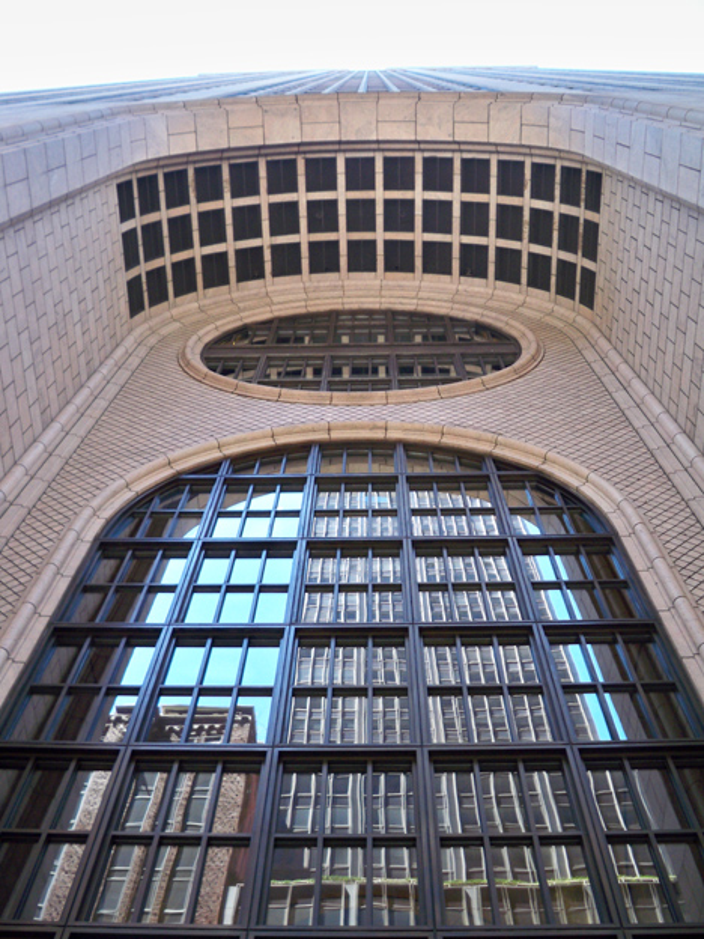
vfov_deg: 52.6
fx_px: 949
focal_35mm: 35
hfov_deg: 40.7
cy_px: 470
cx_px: 352
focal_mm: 6.3
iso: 125
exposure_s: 1/60
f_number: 3.1
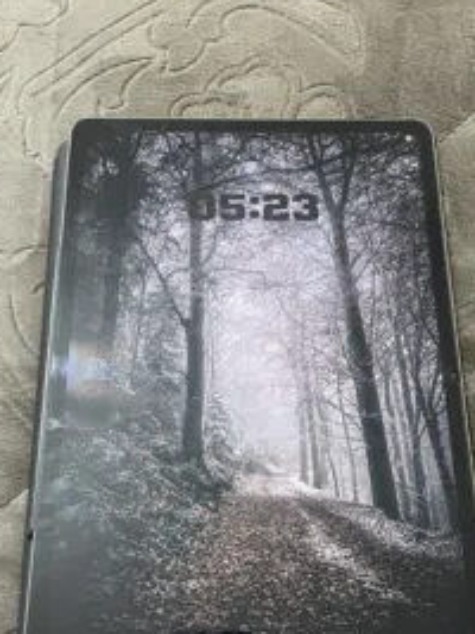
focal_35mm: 39
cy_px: 408
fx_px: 714
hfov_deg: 36.8
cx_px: 264
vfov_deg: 47.3
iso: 500
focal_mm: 4.2
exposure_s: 1/33
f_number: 1.6
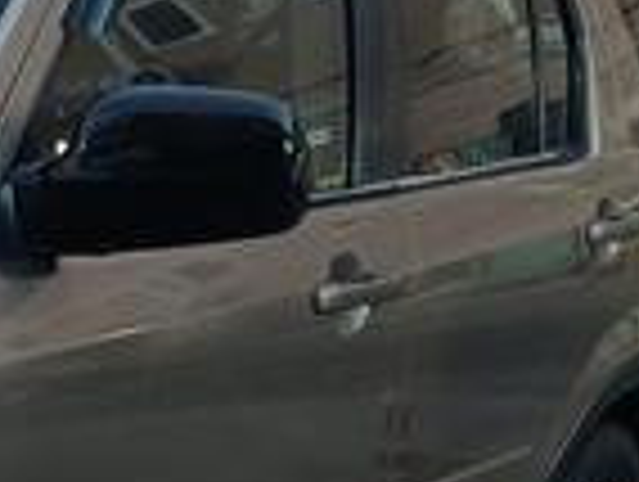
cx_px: -630
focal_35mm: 110
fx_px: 2034
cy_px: 426
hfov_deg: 14.8
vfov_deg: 13.4
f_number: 1.65
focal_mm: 6.14
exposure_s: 1/50
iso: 1338
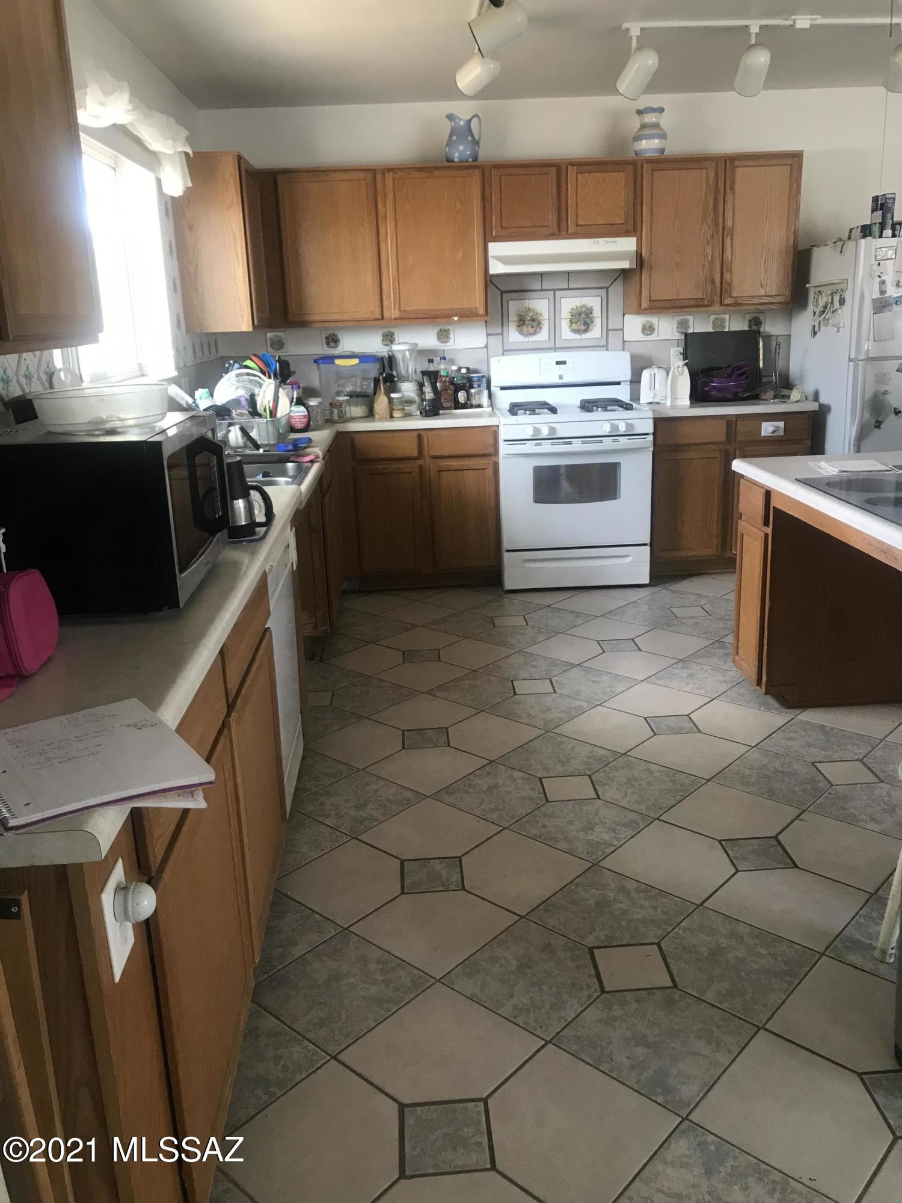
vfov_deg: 63.4
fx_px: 973
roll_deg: +3.3
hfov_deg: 49.7
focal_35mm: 28
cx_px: 451
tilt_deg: -16.0
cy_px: 602
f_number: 1.8
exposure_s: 1/15
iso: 40
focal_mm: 3.99
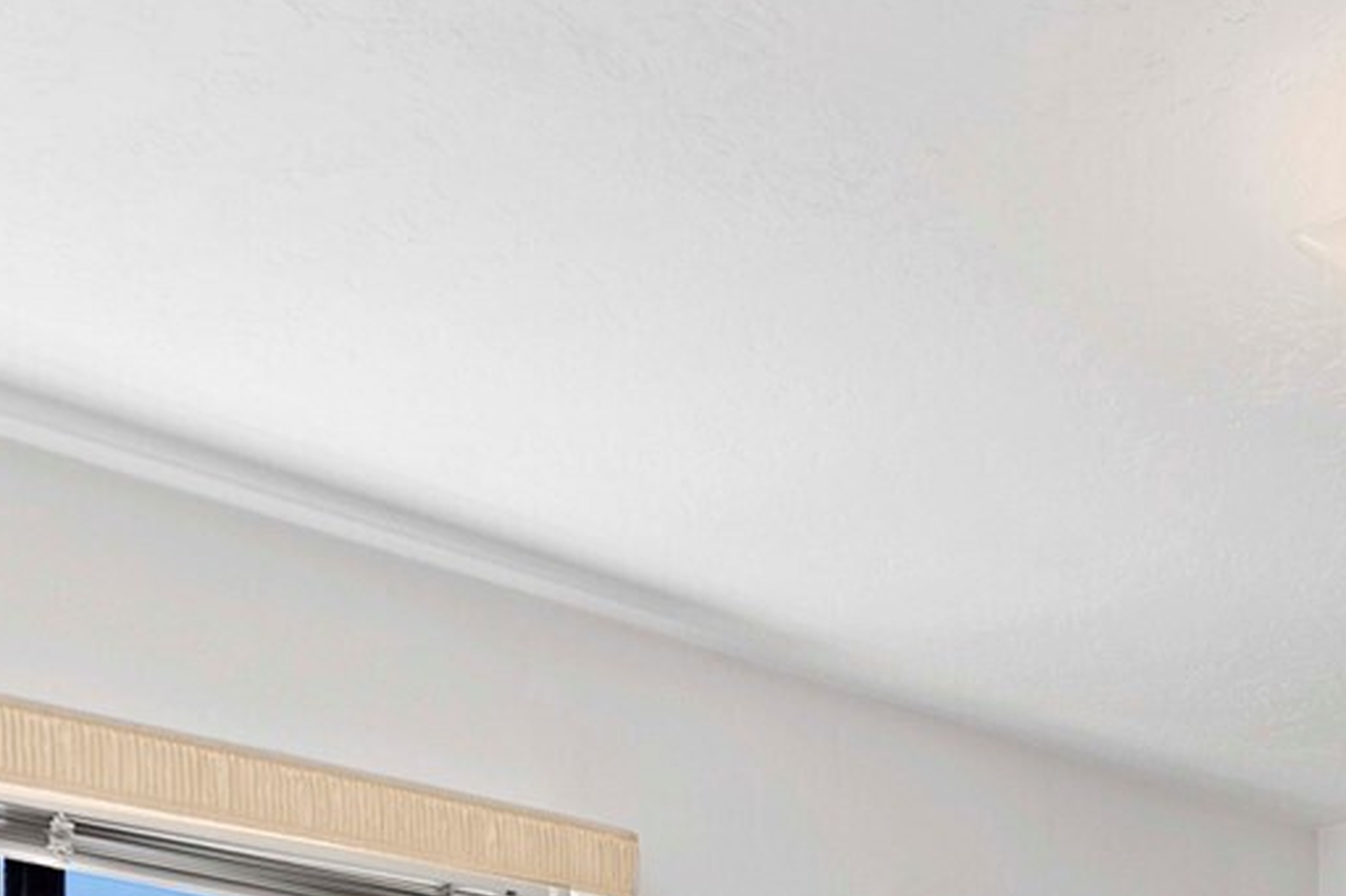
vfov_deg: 20.9
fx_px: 1981
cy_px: 1412
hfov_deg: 34.5
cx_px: 1311
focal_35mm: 53
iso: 200
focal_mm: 16
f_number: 8
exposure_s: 1/10
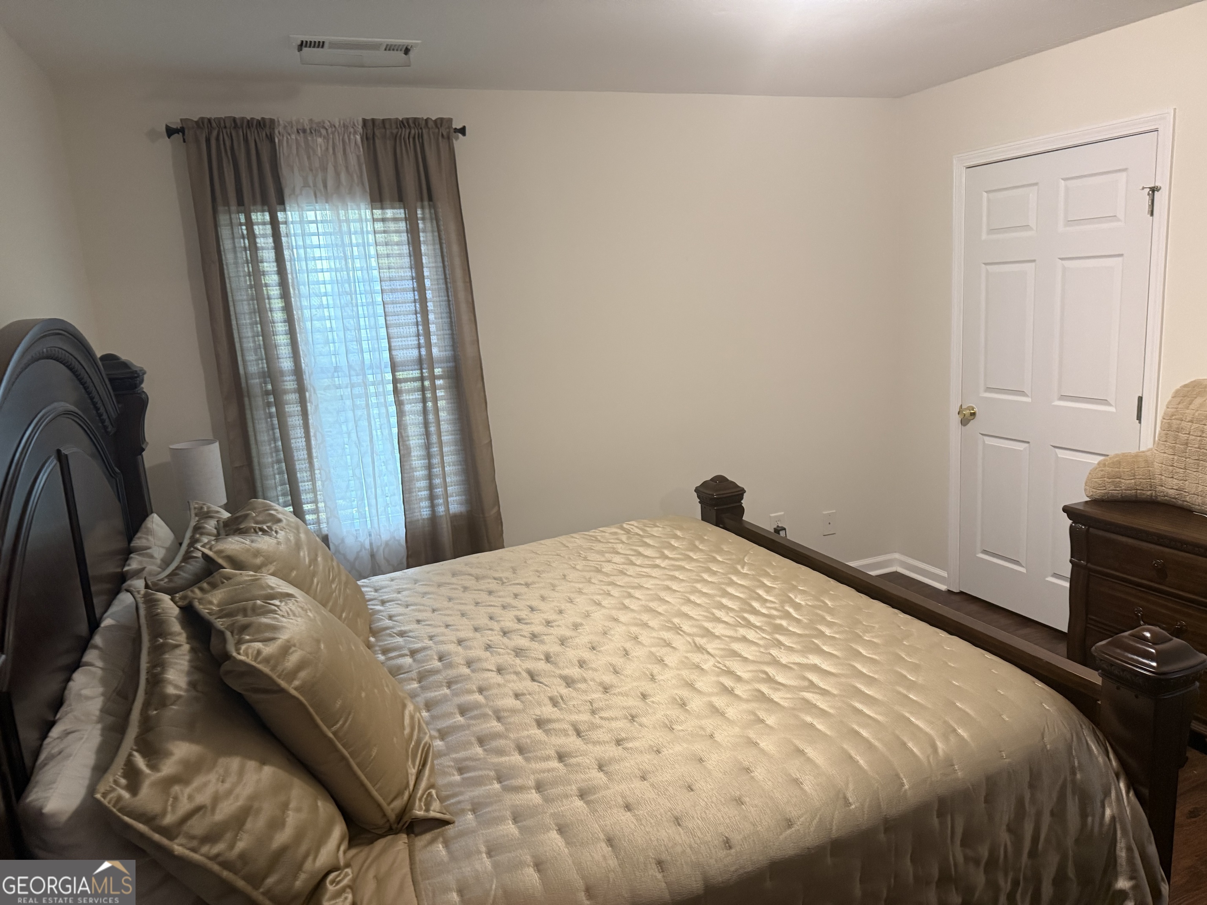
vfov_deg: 56.8
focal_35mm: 24
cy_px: 452
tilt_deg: -11.3
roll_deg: +3.6
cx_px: 604
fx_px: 837
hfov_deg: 71.6
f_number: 1.78
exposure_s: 1/60
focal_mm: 6.76
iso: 500
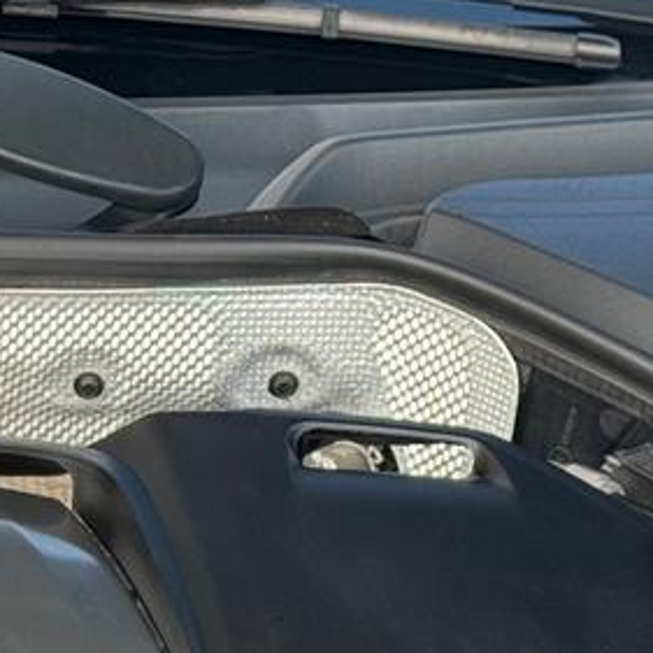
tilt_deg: -31.0
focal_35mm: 193
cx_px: -70
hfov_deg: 9.0
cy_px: 943
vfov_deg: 8.9
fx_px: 4119
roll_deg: -1.2
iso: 64
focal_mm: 6.76
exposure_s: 1/304
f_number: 1.78
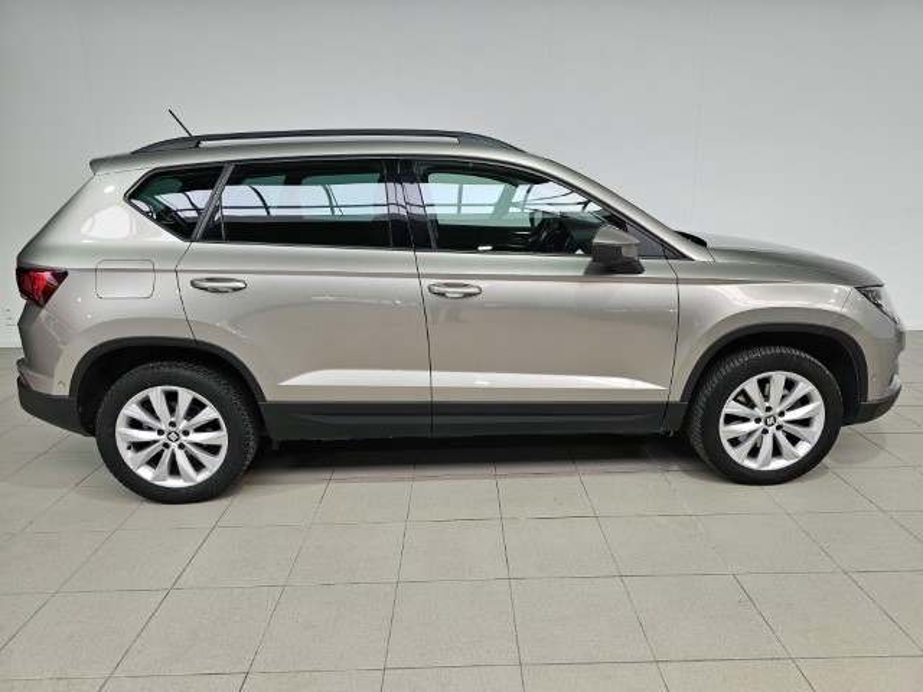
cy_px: 346
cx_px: 462
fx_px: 613
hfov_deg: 73.9
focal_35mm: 23
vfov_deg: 58.9
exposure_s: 1/190
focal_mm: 6.3
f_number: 1.7
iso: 64
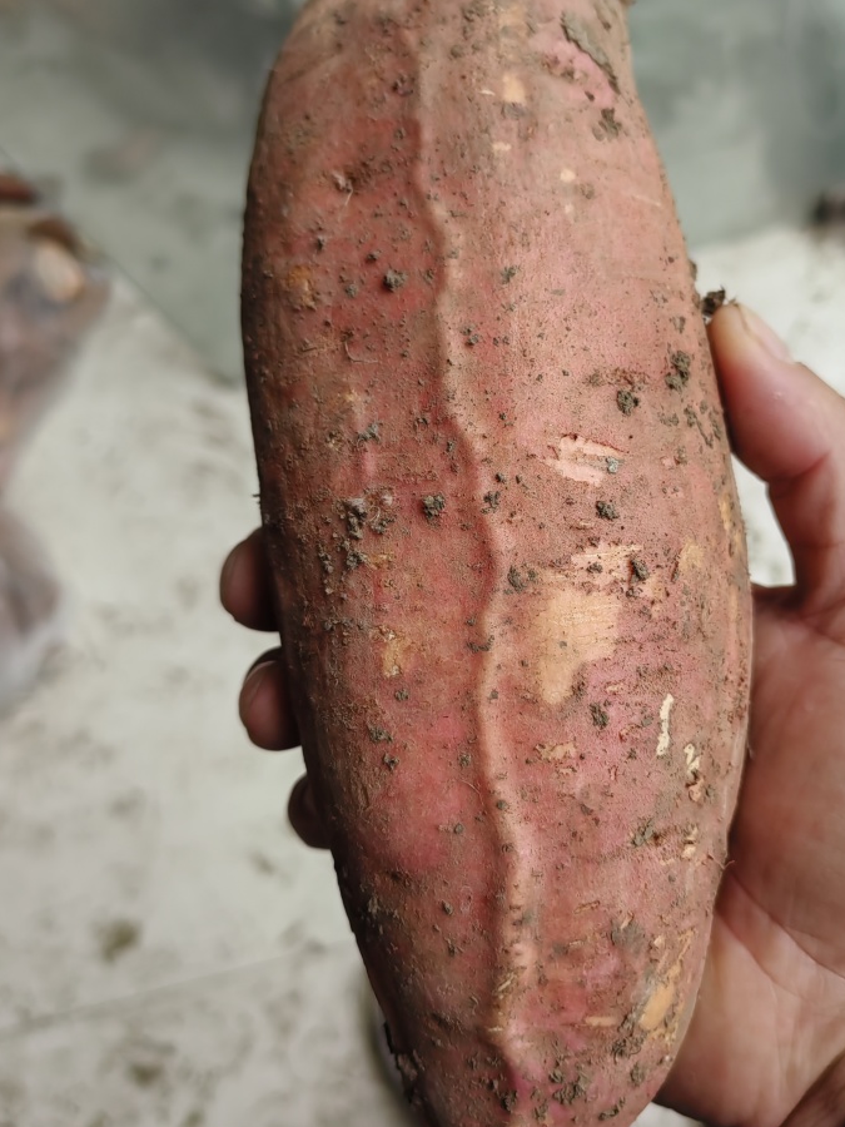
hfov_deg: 44.0
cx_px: 498
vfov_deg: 56.7
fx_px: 1042
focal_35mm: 32
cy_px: 507
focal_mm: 5.52
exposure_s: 1/376
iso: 50
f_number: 1.9
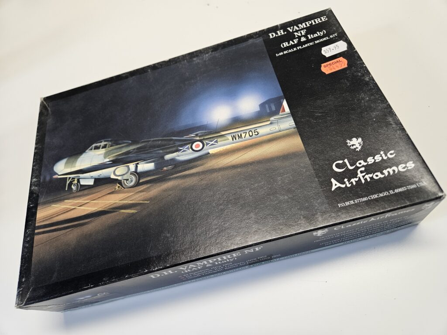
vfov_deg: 58.9
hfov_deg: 73.9
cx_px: 224
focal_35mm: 23
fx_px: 297
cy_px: 168
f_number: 1.8
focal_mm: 5.4
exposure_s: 1/120
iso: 320
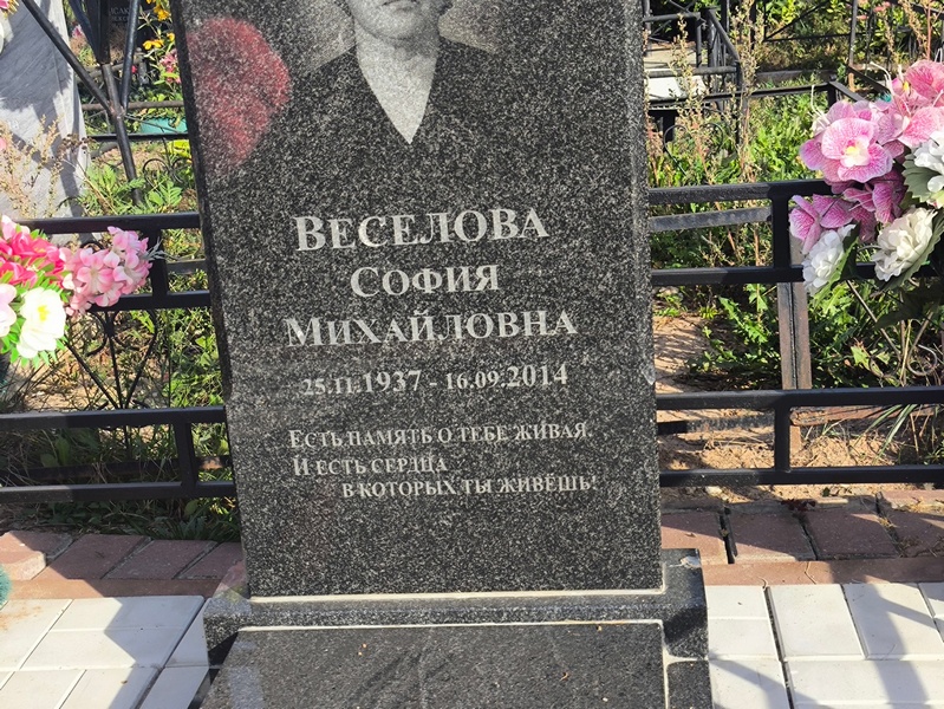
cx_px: 472
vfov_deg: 29.1
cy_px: 354
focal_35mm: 50
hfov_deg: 38.2
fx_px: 1364
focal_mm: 4.71
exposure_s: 1/662
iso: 50
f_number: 1.7
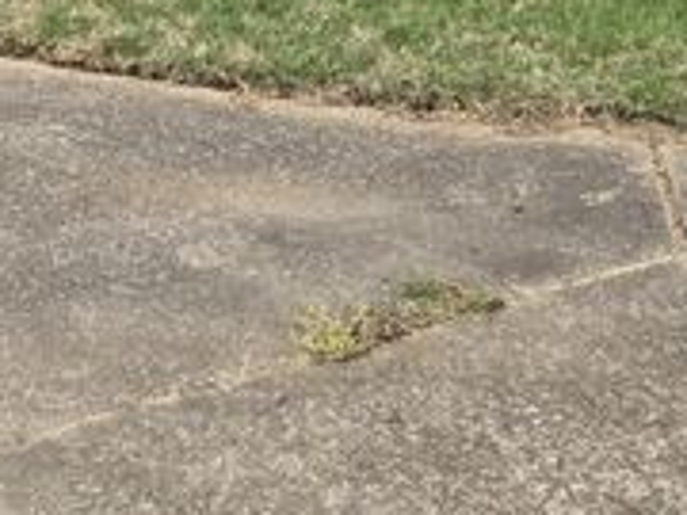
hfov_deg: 23.7
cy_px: -366
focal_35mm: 82
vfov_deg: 15.8
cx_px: 489
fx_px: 1627
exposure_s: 1/5408
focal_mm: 5.4
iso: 80
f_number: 1.8
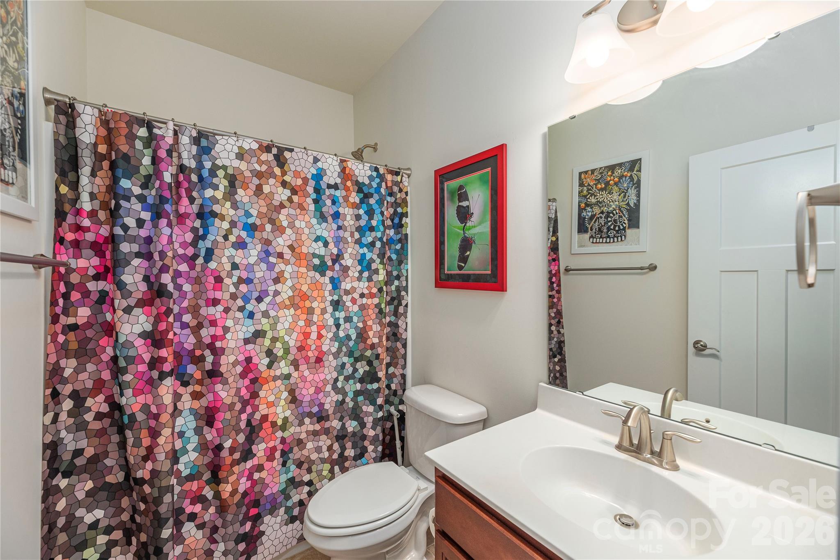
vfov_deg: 81.2
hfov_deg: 104.2
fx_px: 327
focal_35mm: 14
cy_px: 280
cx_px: 420
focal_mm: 14
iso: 320
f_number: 8
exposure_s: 1/200
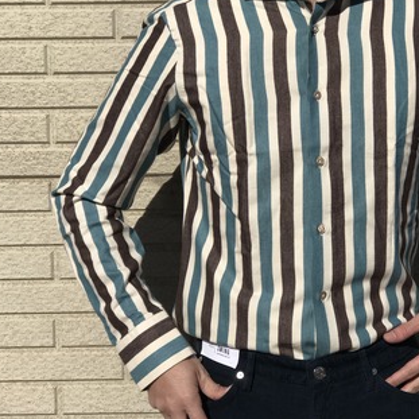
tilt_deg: -3.2
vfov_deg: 21.4
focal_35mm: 81
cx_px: 295
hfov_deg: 21.3
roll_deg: +1.1
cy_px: 172
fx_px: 1109
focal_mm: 6.6
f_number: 2.8
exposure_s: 1/2457
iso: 20
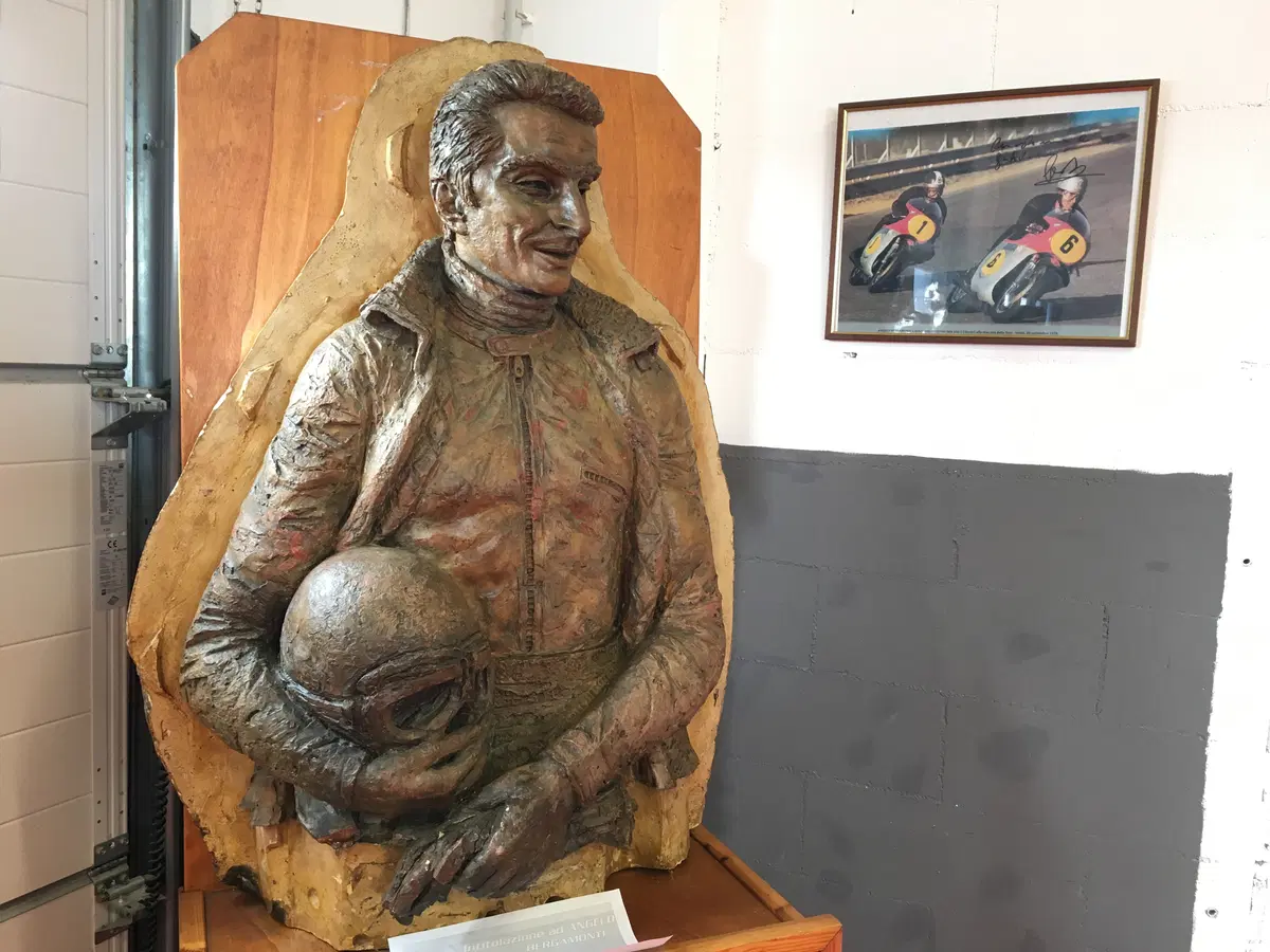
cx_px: 635
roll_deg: -1.5
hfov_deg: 61.7
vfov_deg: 48.2
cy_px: 476
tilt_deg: -5.8
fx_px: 1064
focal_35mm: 29
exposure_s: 1/33
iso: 100
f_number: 2.2
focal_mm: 4.15
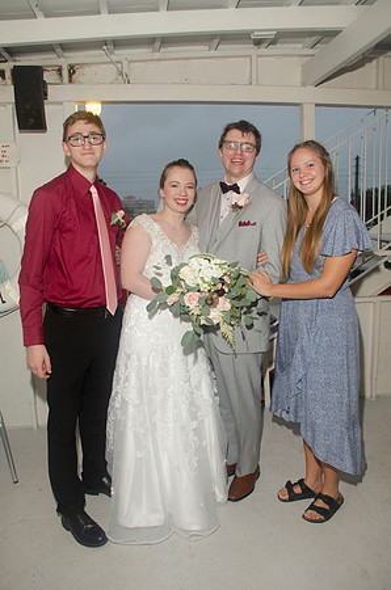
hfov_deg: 47.7
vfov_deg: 67.5
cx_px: 196
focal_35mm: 27
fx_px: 442
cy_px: 295
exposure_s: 1/60
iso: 400
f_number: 5.6
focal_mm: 18
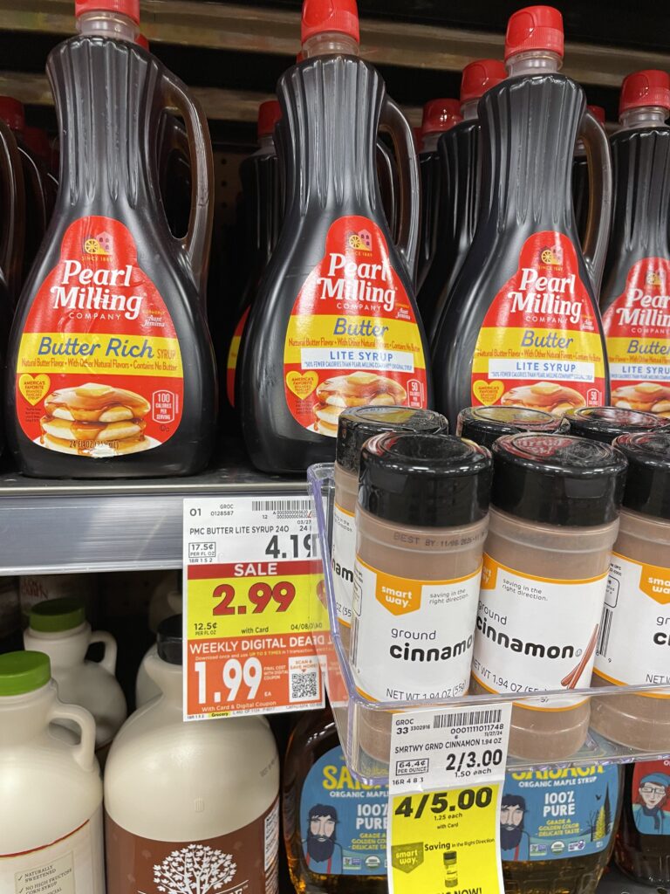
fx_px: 671
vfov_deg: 67.3
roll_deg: -0.9
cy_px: 447
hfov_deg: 53.1
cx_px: 335
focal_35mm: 26
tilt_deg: -9.3
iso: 100
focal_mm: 4.2
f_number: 1.6
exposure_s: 1/60
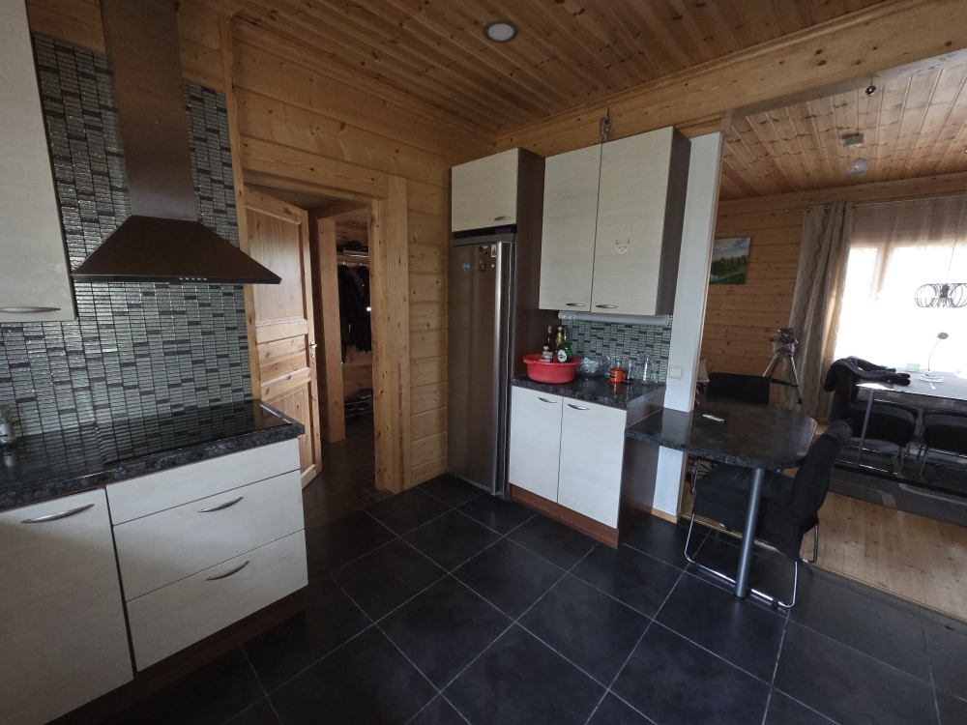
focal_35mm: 13
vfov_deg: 89.9
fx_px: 363
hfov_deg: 106.2
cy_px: 362
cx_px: 484
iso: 320
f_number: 2.2
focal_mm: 2.2
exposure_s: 1/33.3
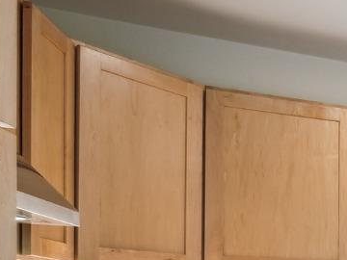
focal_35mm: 56
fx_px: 561
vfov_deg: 23.2
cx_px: 662
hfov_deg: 20.4
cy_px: 335
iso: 200
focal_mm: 14
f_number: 9
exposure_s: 1/6
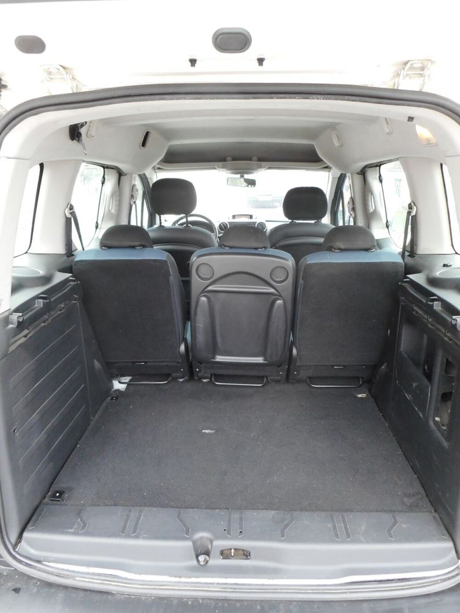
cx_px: 230
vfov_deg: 69.4
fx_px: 443
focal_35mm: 25
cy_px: 306
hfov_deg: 54.9
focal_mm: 4.5
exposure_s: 1/30
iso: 220
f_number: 3.7
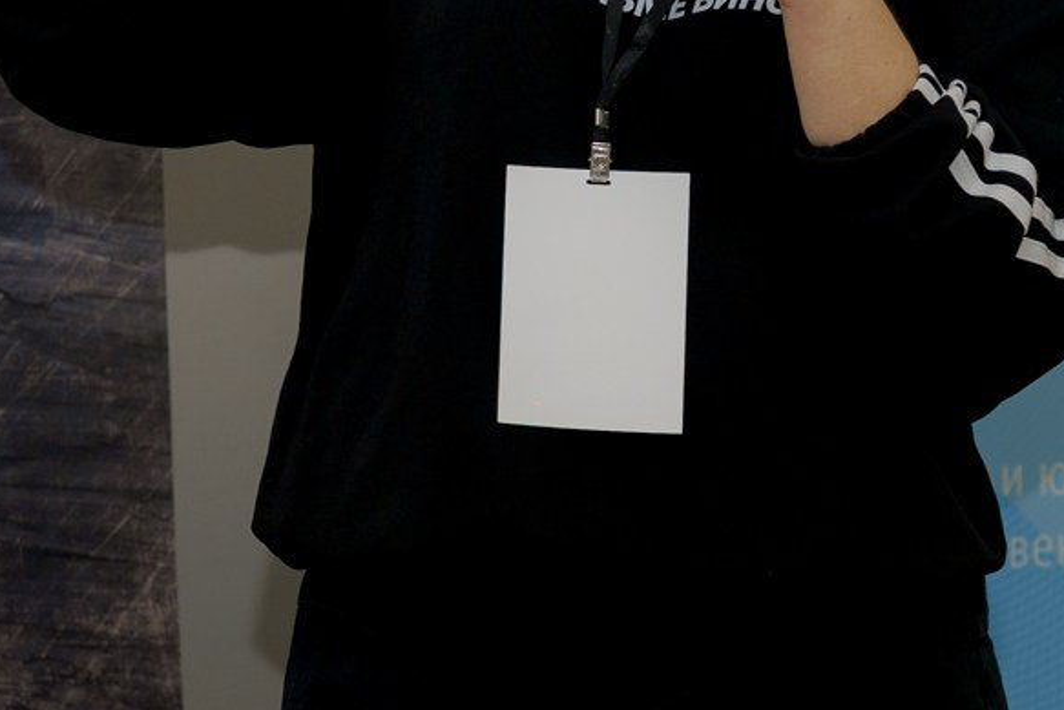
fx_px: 6592
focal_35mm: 223
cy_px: 280
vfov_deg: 6.2
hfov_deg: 9.2
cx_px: 237
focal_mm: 65
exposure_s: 1/125
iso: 400
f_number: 5
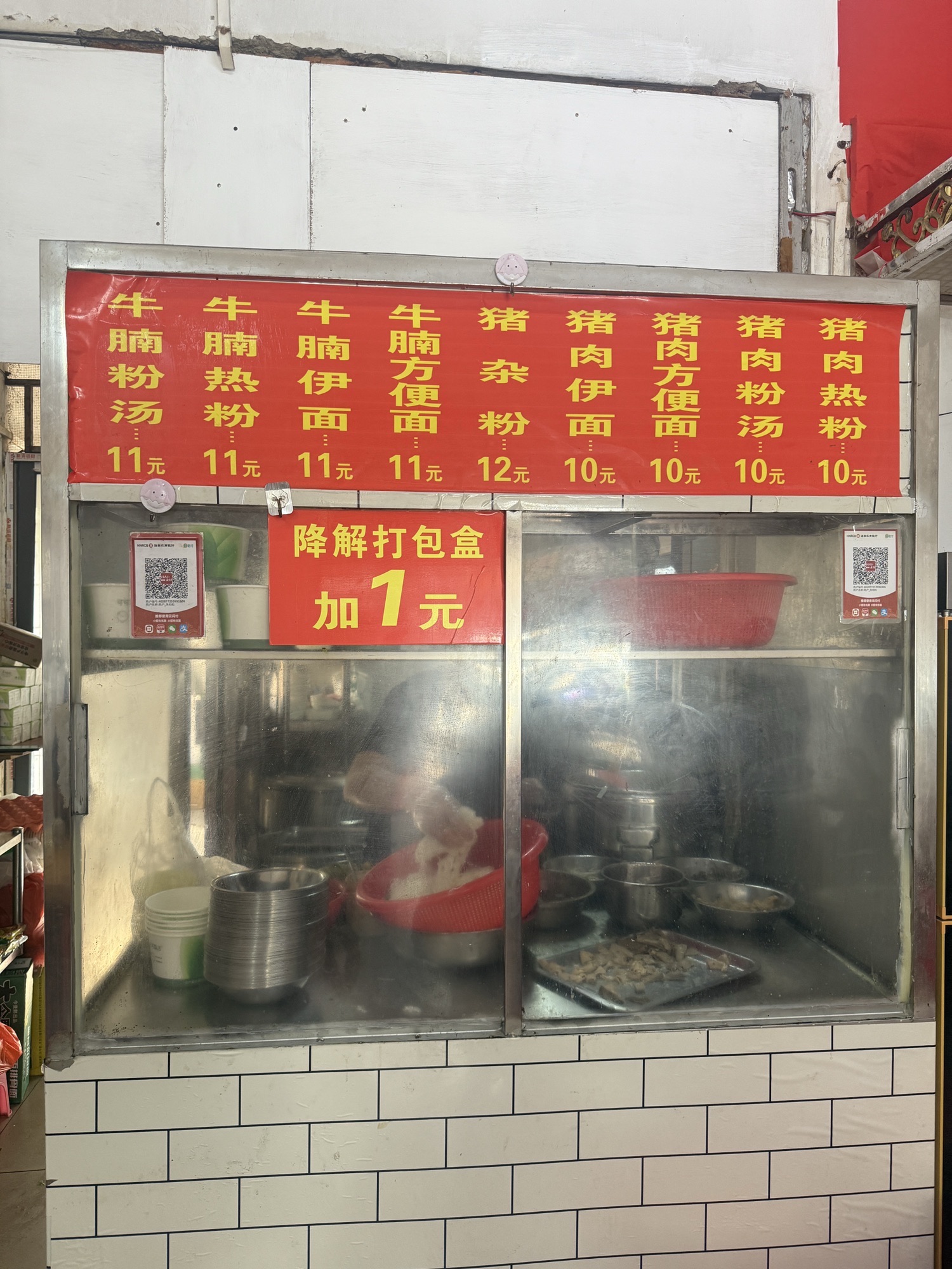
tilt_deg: -0.1
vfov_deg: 71.6
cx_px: 476
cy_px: 634
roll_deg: -0.4
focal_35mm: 24
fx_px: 880
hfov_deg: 56.8
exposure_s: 1/121
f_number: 1.78
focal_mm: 6.76
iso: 200
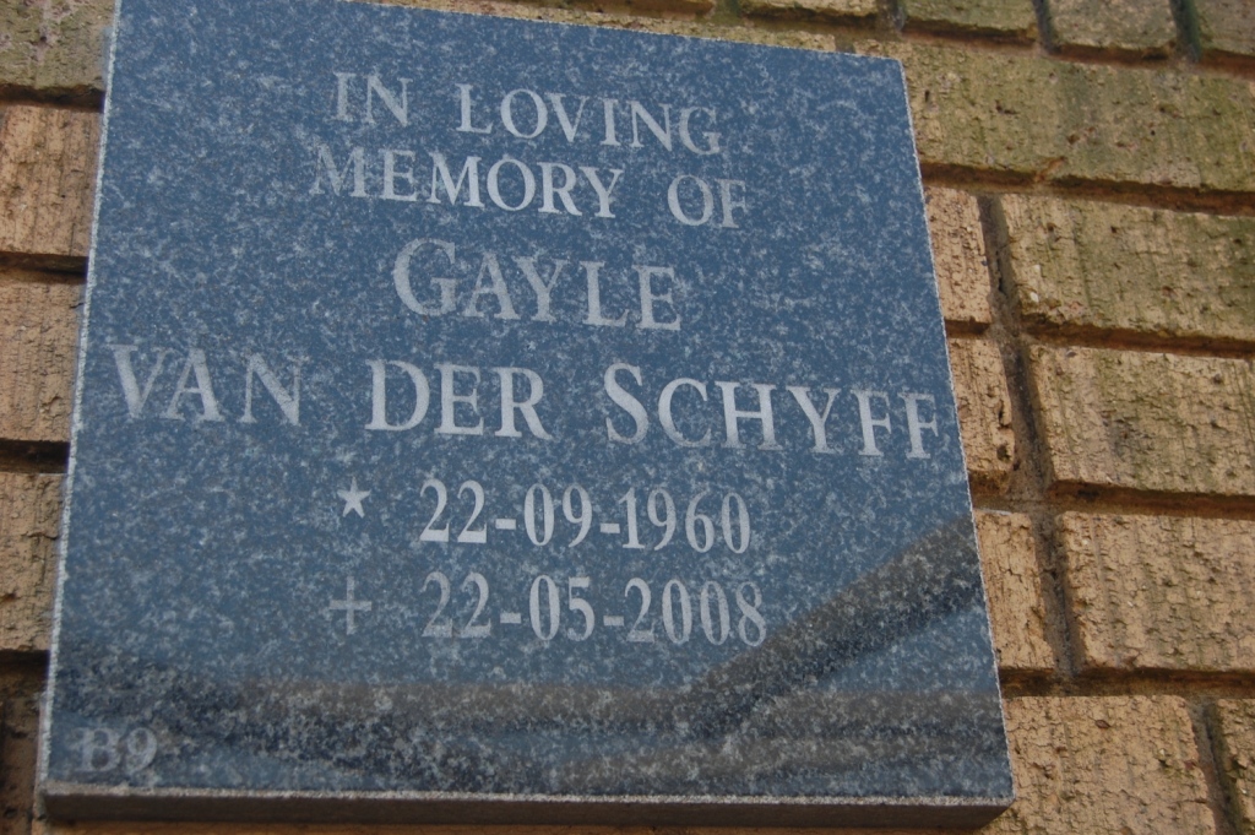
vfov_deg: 26.4
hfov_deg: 38.9
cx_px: 628
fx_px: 1776
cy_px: 418
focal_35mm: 51
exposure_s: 1/125
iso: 220
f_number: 5.6
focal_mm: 34
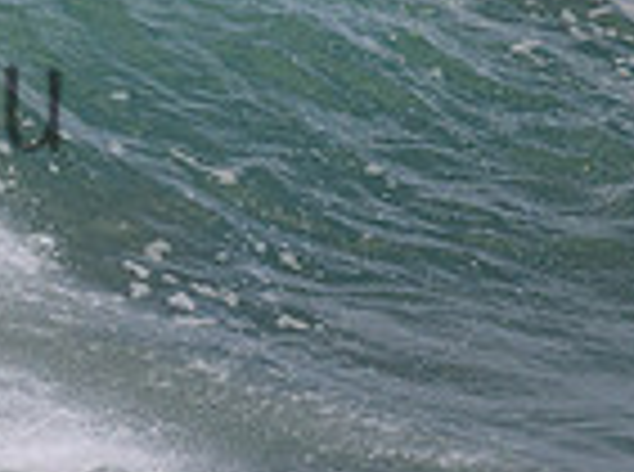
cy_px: 47
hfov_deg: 0.8
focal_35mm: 2420
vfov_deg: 0.6
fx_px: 44210
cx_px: -414
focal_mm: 610
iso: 640
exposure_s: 1/2000
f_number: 11
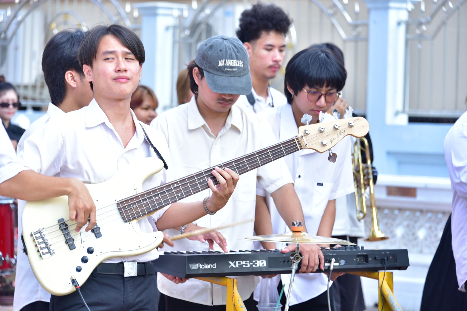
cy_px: 156
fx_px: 2076
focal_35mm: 160
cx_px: 234
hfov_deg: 12.8
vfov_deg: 8.6
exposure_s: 1/160
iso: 250
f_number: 6.3
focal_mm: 160
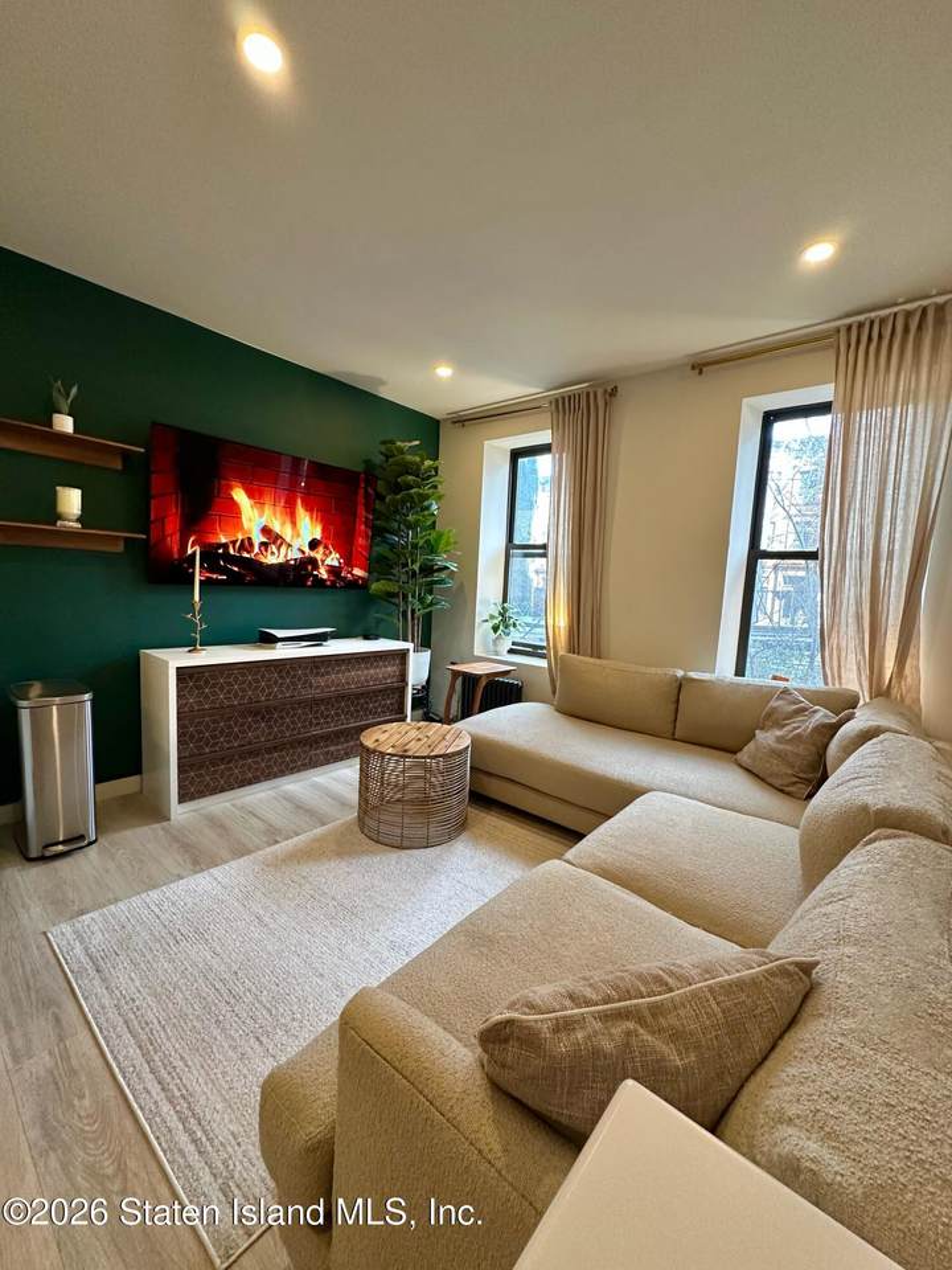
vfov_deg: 102.1
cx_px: 476
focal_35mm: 14
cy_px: 635
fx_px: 513
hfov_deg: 85.7
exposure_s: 1/120
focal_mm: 2.22
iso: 250
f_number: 2.2
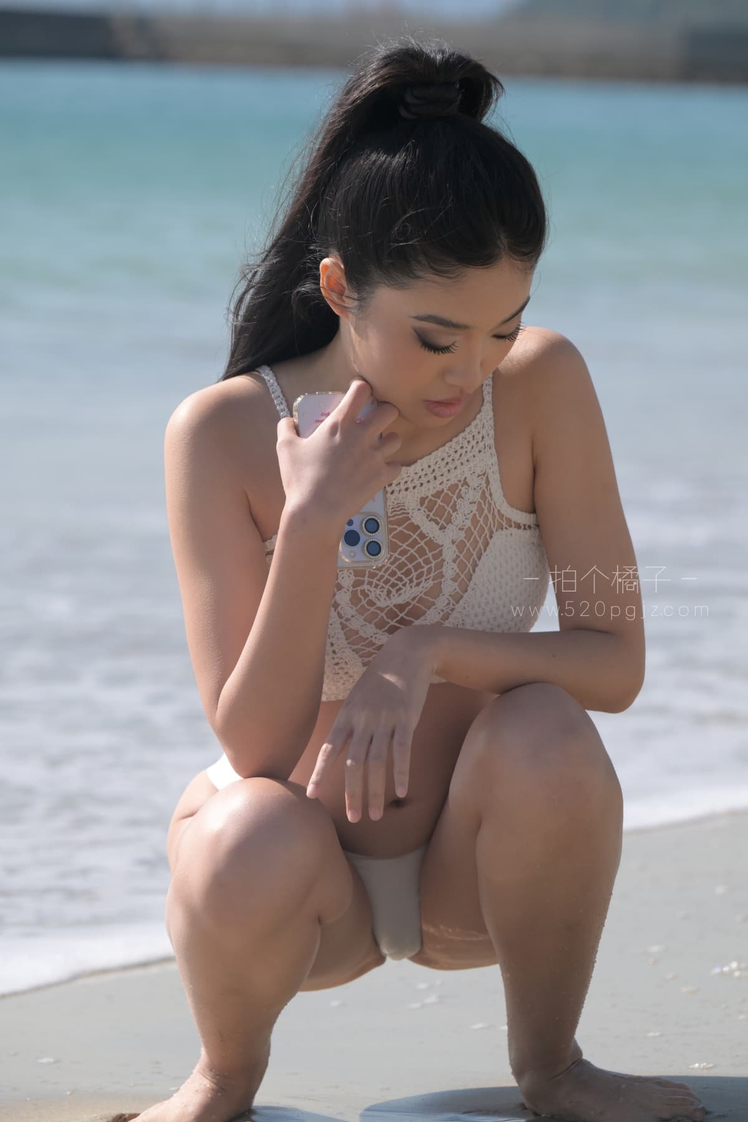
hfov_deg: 8.6
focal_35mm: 160
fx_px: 4986
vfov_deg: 12.8
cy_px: 561
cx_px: 374
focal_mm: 160
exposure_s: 1/1250
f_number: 6.3
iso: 320
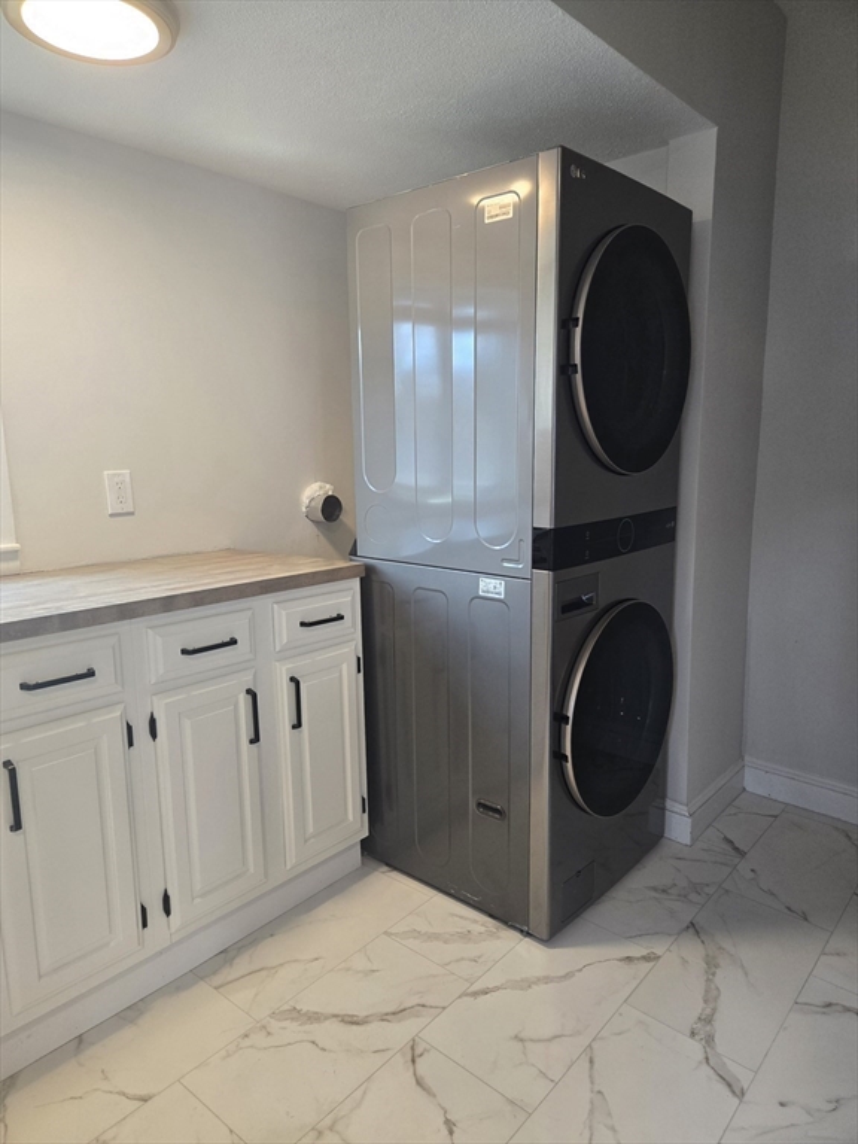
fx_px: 760
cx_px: 429
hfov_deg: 58.9
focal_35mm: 23
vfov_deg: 73.9
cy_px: 572
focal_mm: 5.4
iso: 160
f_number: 1.8
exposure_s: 1/120
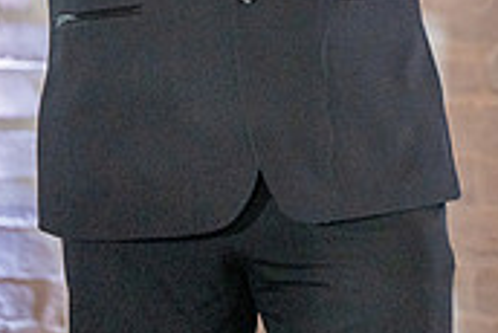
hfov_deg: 3.7
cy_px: -219
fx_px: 7684
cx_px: 452
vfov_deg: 2.5
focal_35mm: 555
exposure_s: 1/320
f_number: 2.8
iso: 1600
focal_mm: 165
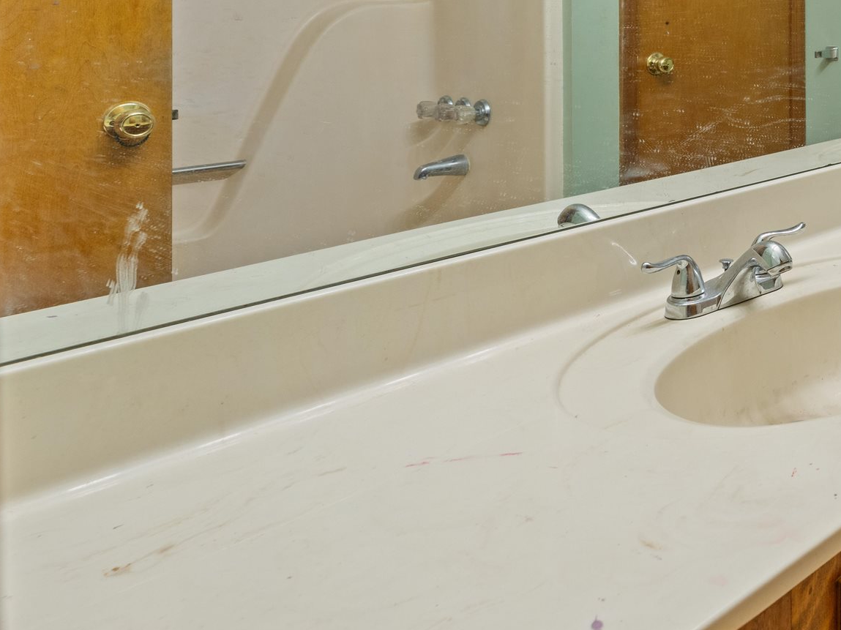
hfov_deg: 36.4
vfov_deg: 36.8
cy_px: 46
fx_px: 874
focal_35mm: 36
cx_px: 1061
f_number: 7.1
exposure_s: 1/10
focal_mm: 14
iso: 320
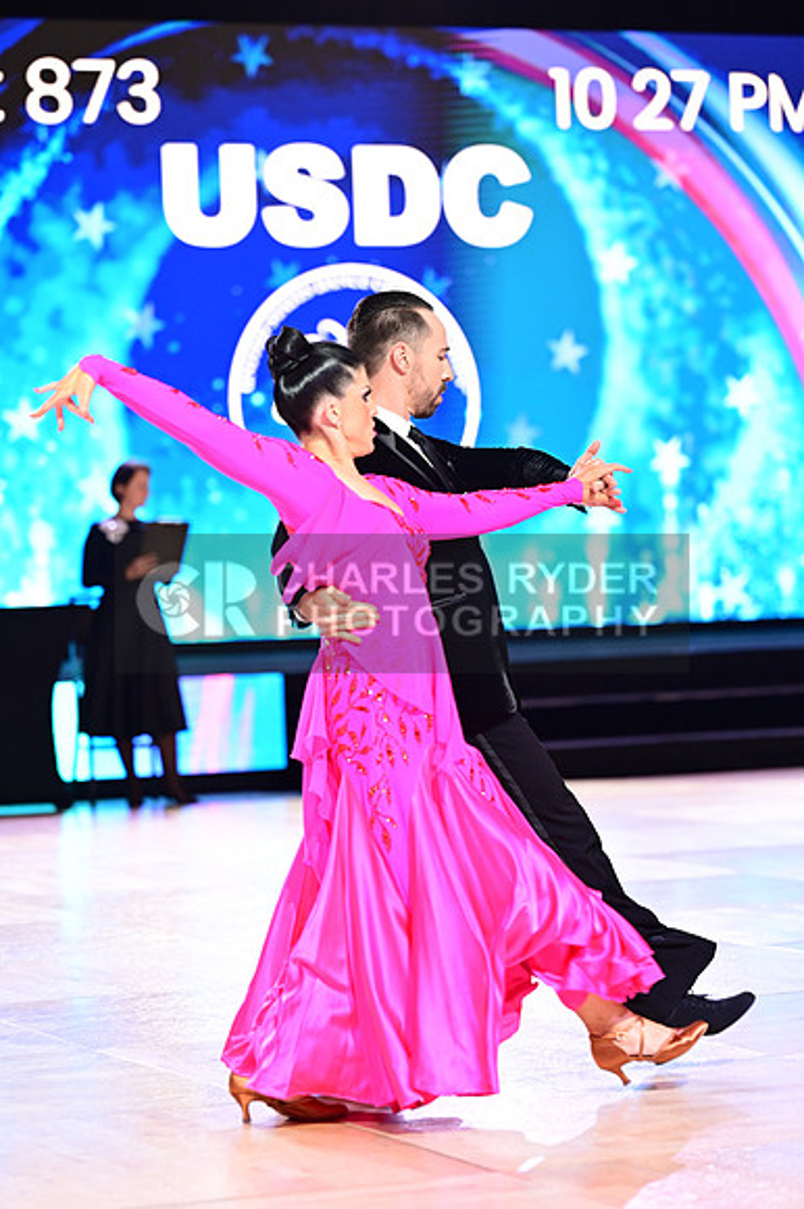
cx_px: 402
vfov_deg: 20.6
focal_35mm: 99
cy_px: 604
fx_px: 3320
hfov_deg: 13.8
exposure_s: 1/250
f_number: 2.8
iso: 1600
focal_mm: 99
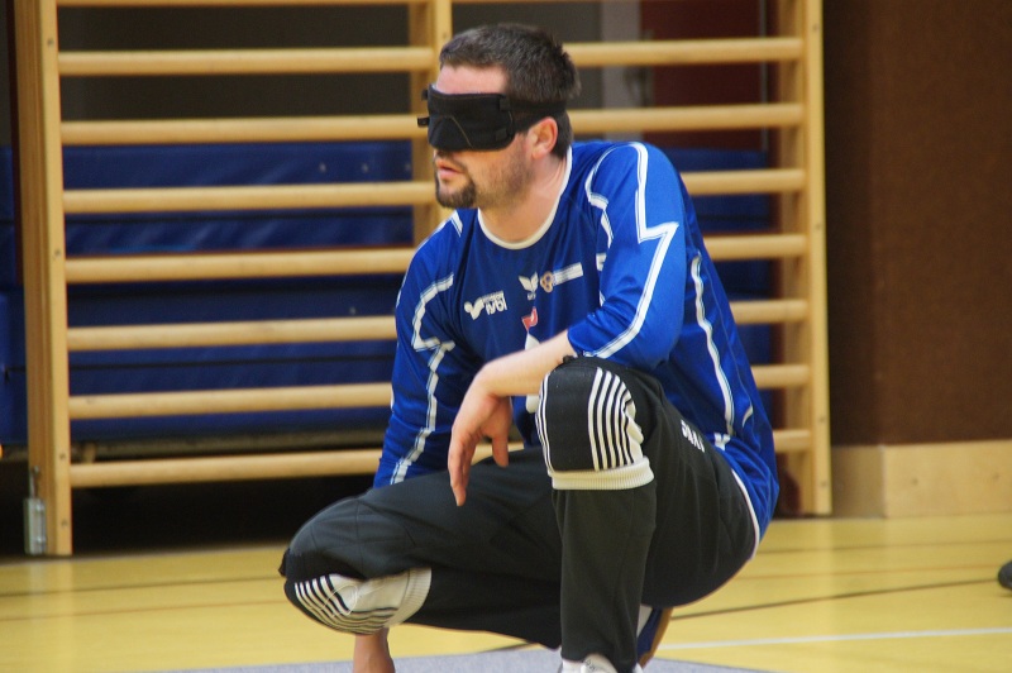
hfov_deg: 6.9
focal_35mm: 300
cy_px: 336
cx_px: 506
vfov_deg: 4.6
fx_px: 8426
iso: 1600
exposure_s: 1/15
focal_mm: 200
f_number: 6.3
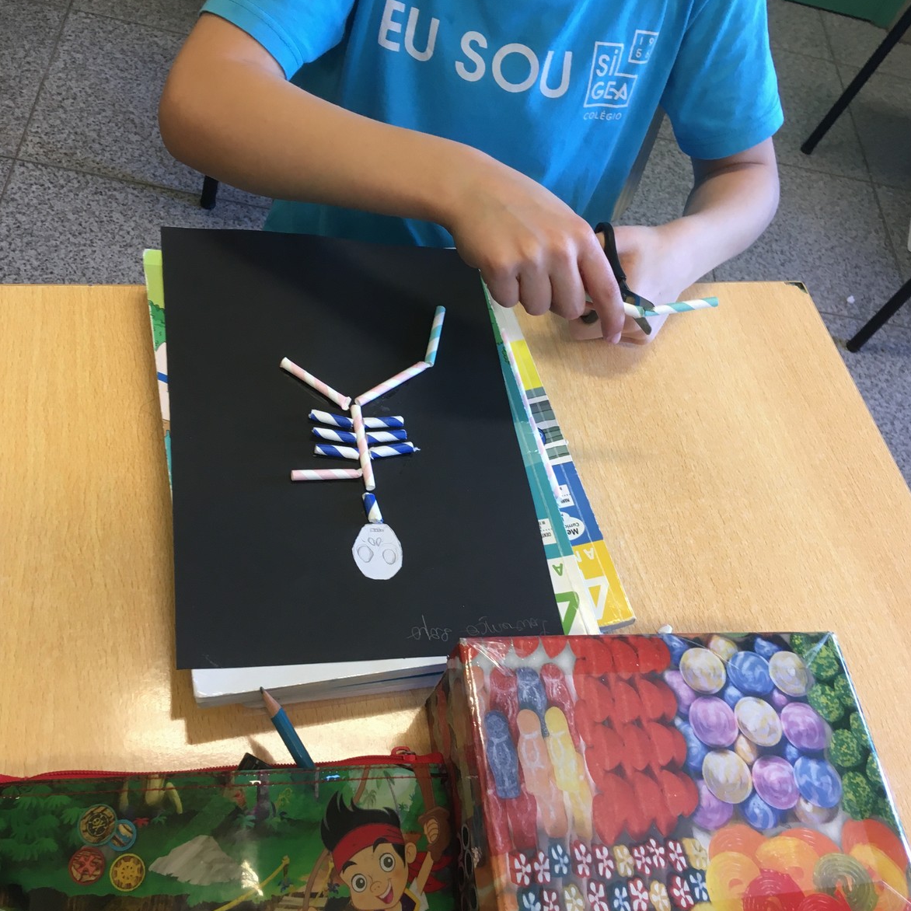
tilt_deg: -52.5
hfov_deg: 47.2
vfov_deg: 47.2
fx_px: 1042
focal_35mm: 35
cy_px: 449
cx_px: 446
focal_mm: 4.15
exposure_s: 1/33
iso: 64
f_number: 2.2
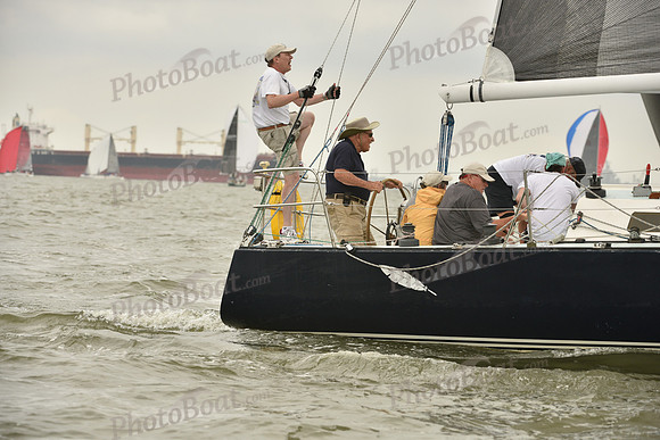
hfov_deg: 10.3
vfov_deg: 6.9
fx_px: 3667
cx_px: 330
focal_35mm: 200
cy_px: 220
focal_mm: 200
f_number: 7.1
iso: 400
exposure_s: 1/800
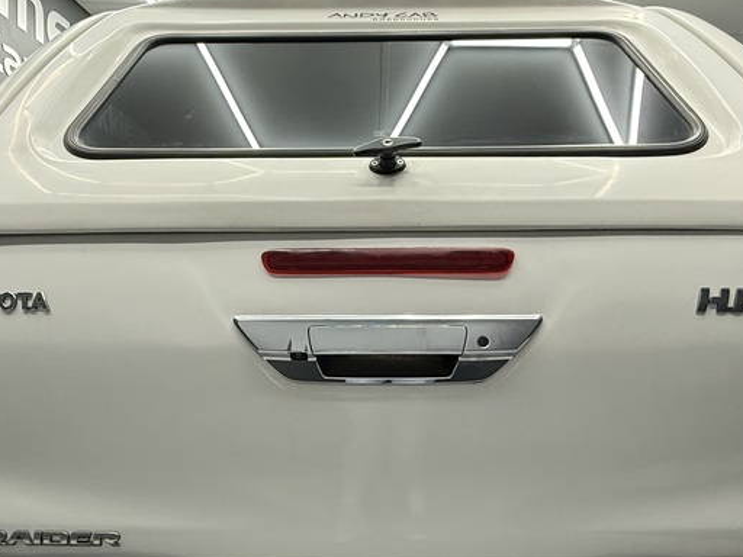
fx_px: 601
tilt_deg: -11.6
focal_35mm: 28
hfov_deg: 63.4
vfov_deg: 47.7
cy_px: 425
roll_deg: +0.3
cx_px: 369
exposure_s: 1/100
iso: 250
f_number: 2.2
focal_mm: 2.22
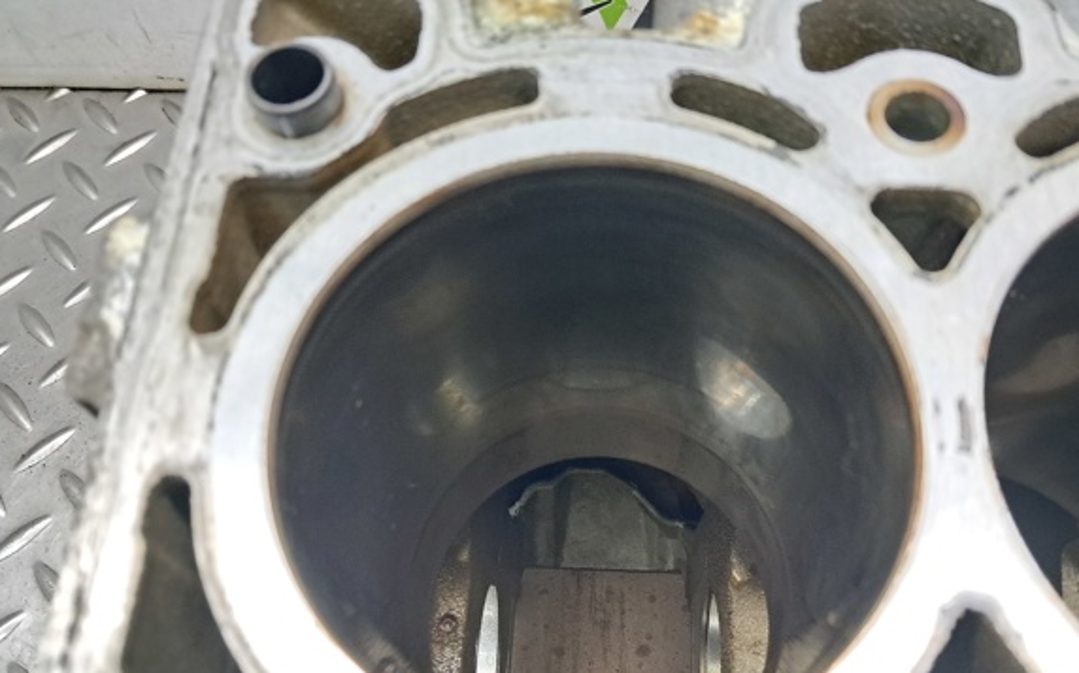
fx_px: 941
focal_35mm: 32
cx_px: 581
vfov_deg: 39.1
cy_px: 421
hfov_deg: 59.6
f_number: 1.8
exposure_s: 1/50
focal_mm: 4
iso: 500
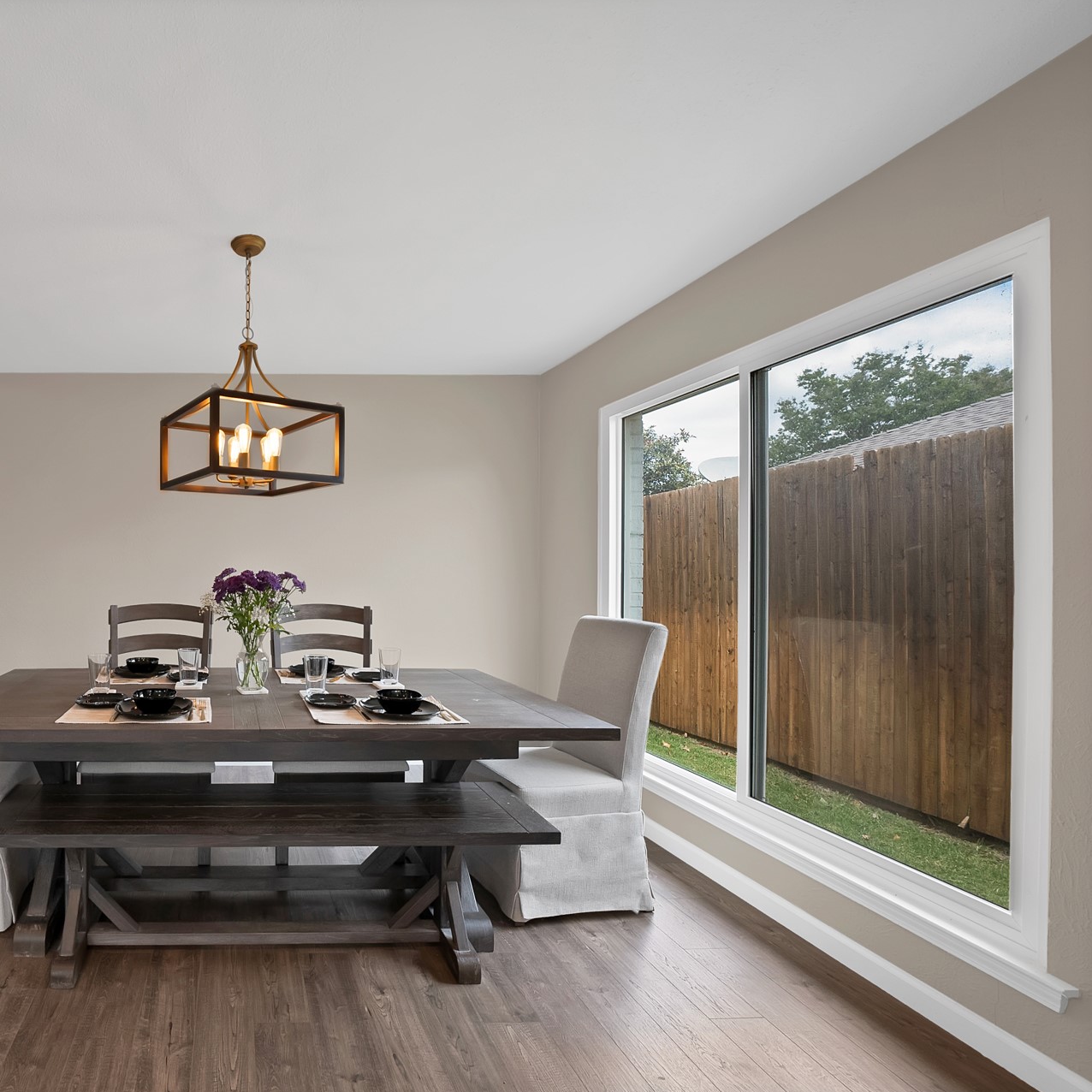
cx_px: 240
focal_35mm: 16
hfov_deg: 78.9
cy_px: 560
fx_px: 571
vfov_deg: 87.4
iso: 640
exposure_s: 1/15
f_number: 9
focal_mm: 12
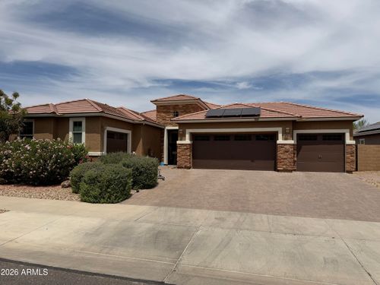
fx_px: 263
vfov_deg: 56.8
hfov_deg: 71.6
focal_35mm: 24
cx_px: 190
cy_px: 142
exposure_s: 1/11905
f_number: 1.78
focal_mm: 6.76
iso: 80
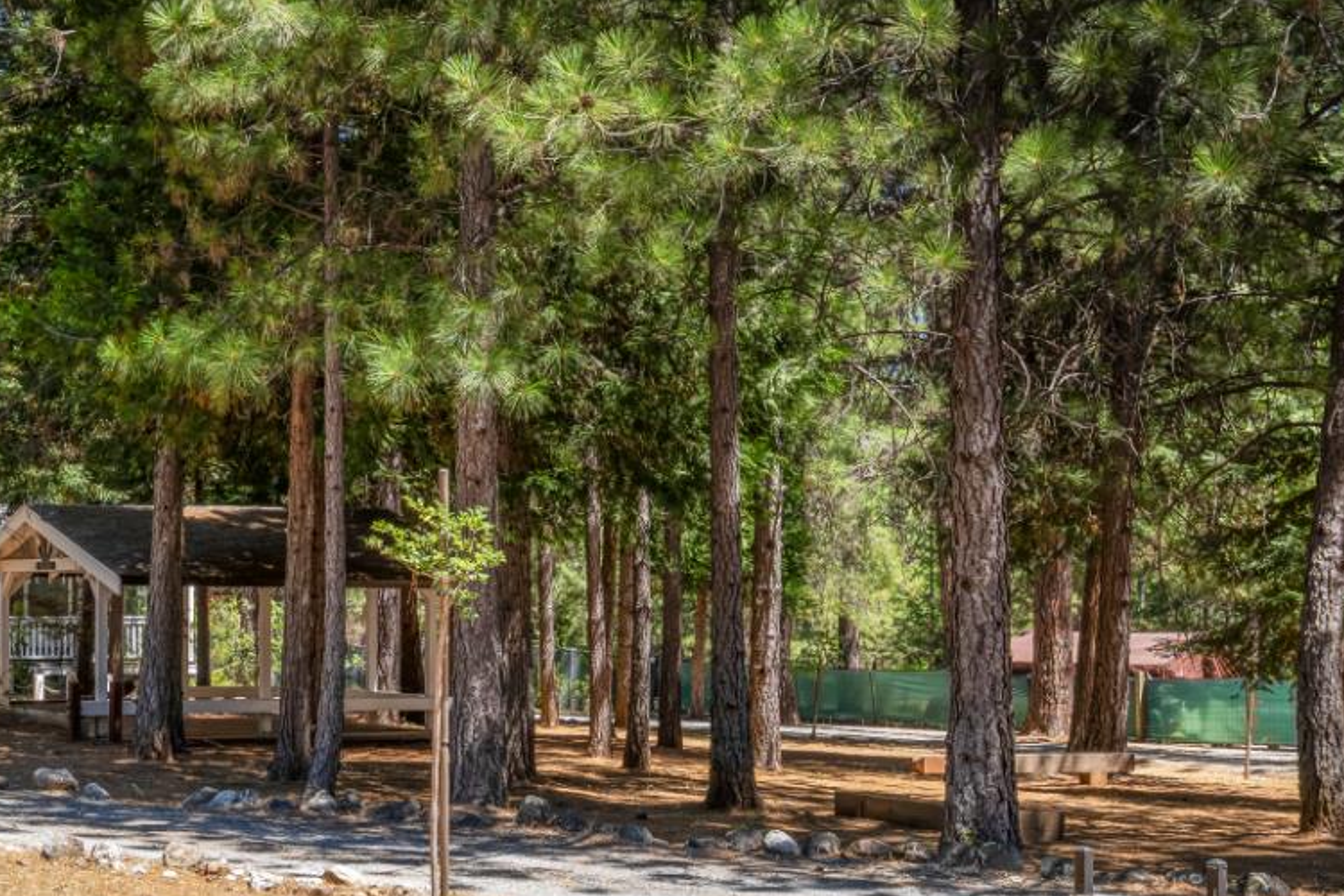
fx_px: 2240
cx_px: 63
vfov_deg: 22.5
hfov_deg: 31.4
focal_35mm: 60
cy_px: 607
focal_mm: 20
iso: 320
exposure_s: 1/40
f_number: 8
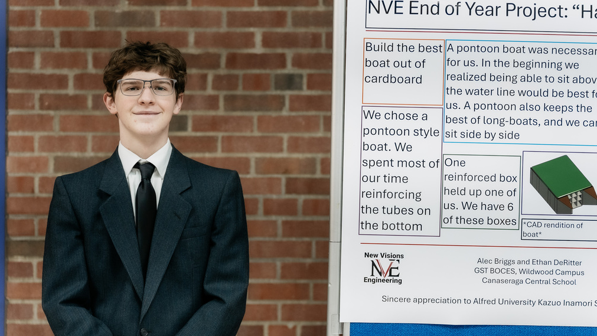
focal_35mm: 69
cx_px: 299
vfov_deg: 17.5
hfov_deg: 30.6
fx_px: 1092
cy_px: 160
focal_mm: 65
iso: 2000
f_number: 2.5
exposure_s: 1/400
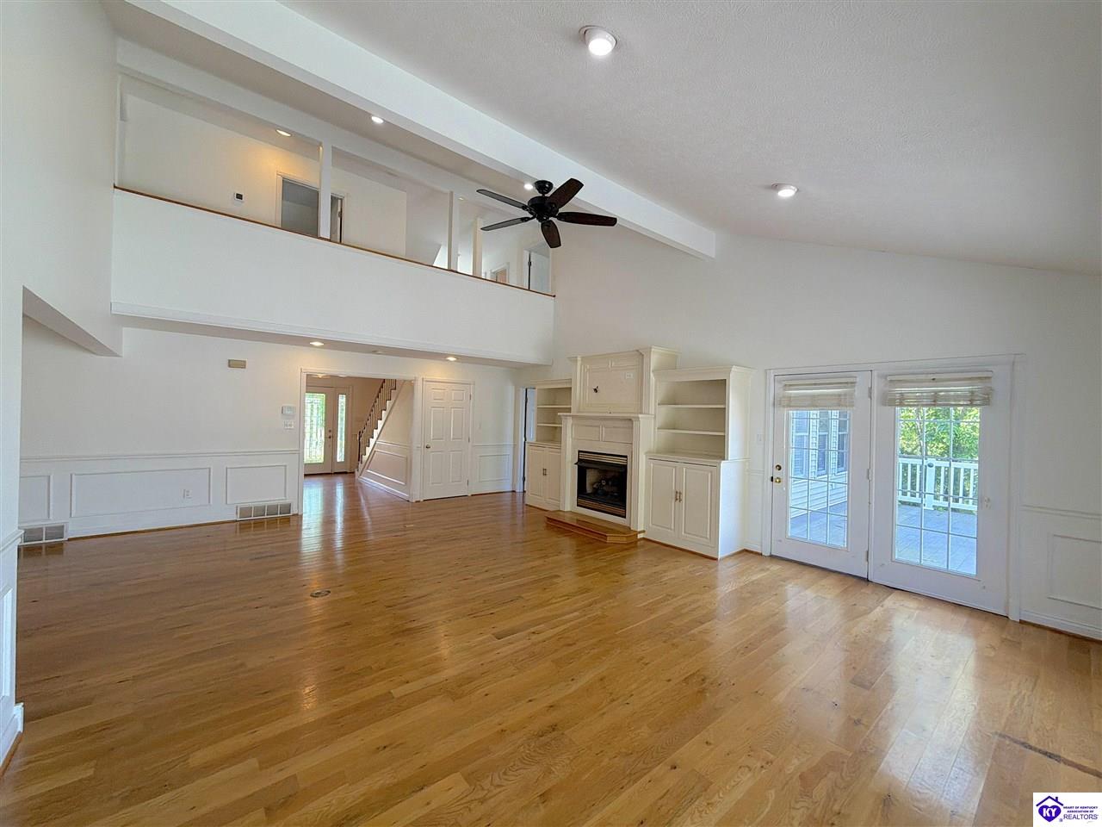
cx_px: 551
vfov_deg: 85.7
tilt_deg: +0.0
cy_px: 414
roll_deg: -0.9
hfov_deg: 102.1
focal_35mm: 14
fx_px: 446
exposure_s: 1/120
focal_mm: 2.22
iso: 160
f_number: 2.2
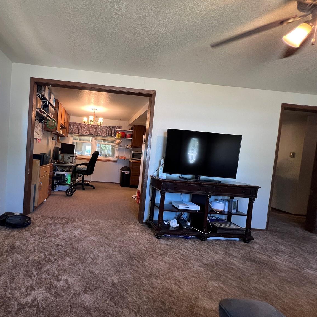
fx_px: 166
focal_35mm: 16
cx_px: 105
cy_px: 164
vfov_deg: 87.4
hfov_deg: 84.3
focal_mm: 1.57
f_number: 1.8
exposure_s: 1/60
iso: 200
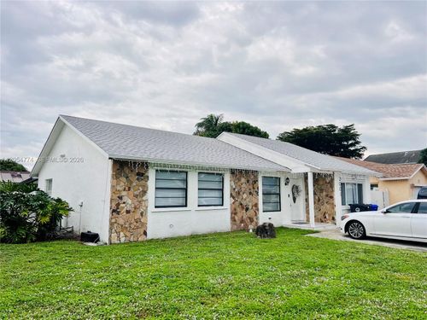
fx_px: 321
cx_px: 214
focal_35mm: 26
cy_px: 160
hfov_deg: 67.3
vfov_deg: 53.1
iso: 50
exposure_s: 1/439
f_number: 1.5
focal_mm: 5.7
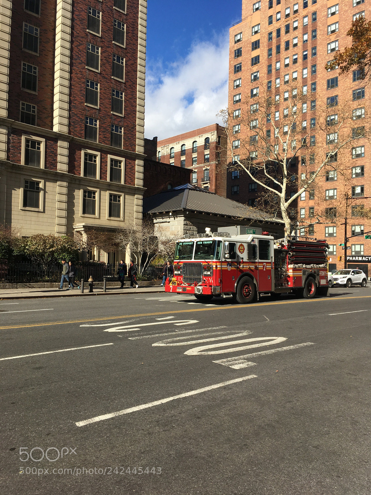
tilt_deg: +1.5
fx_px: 414
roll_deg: -0.4
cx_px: 186
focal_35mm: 29
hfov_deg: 48.2
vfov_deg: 61.7
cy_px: 248
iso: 25
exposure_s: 1/1479
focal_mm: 4.15
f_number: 2.2
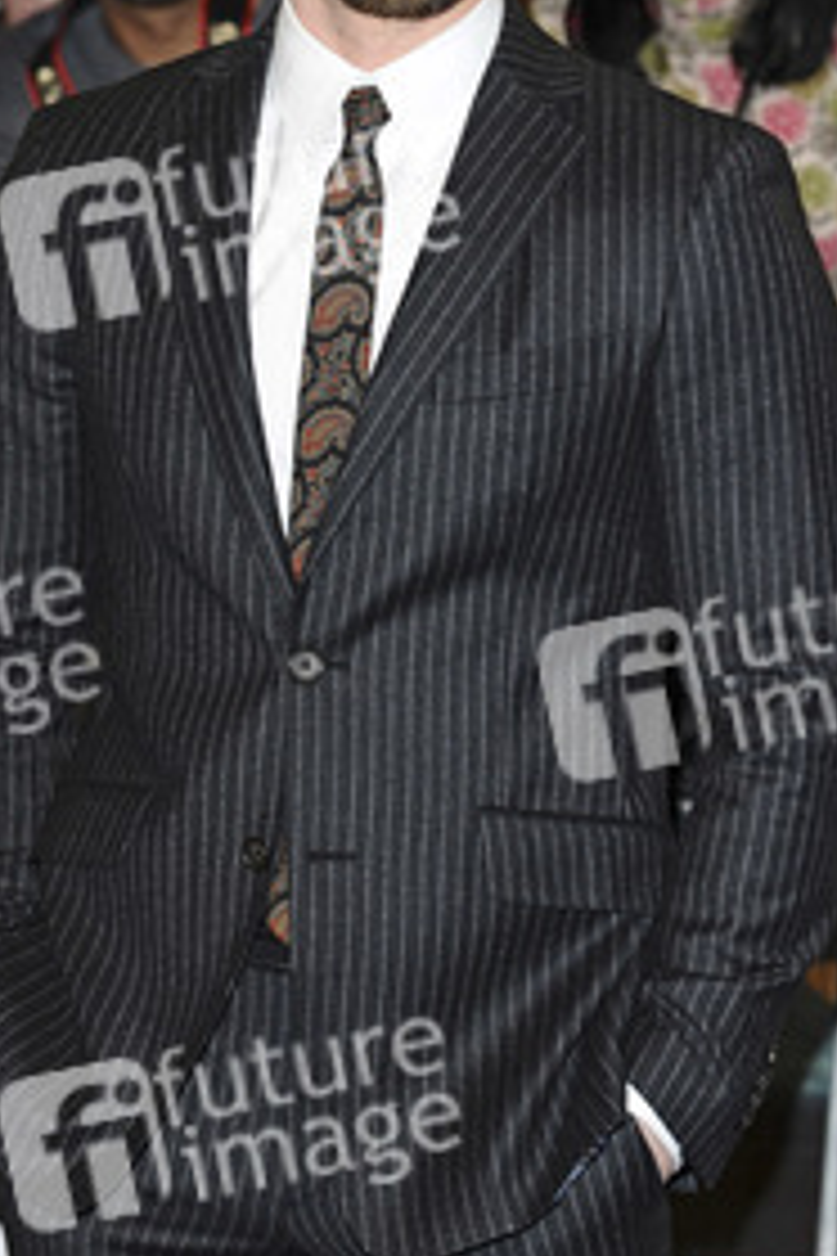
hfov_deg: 7.4
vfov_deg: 11.1
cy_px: 450
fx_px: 6451
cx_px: 362
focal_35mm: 185
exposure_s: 1/200
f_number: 4
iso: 320
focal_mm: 86
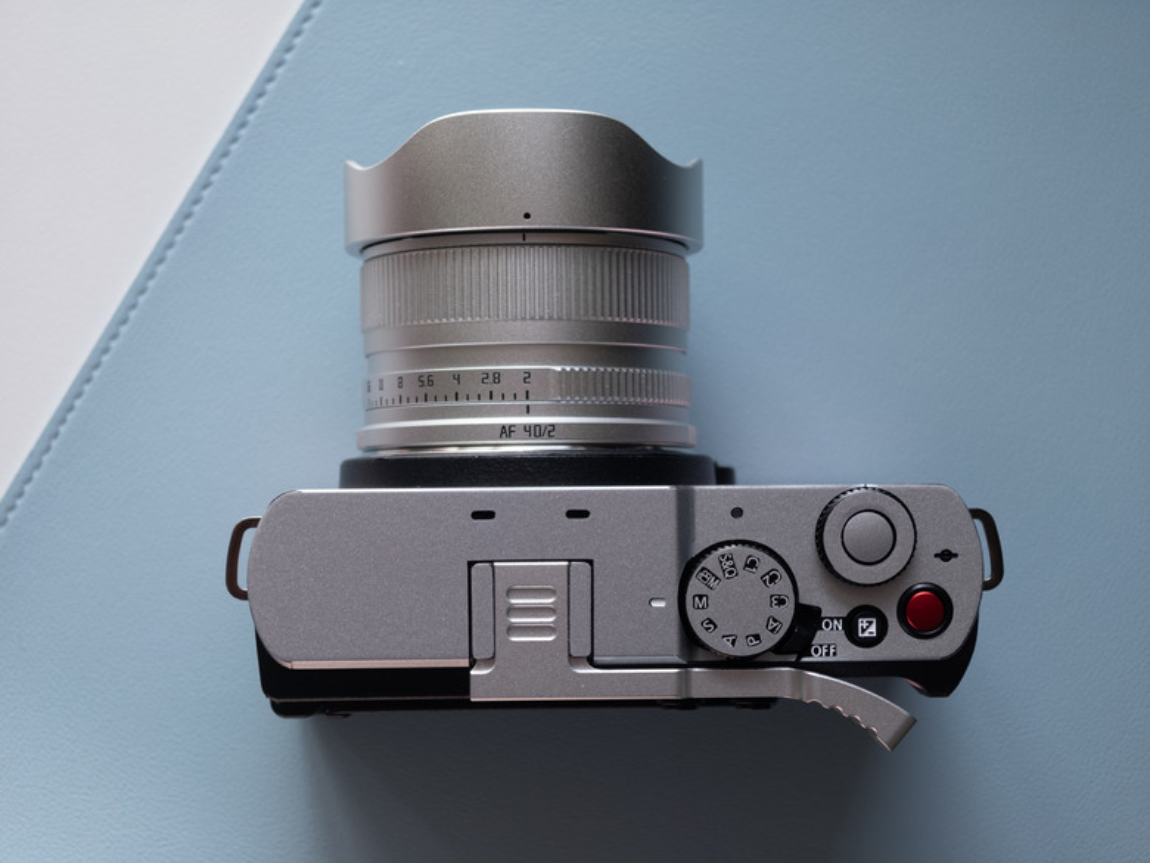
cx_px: 575
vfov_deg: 21.0
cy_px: 432
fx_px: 2326
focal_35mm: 70
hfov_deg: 27.8
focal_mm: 16.53
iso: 64
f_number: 2.1
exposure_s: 1/200
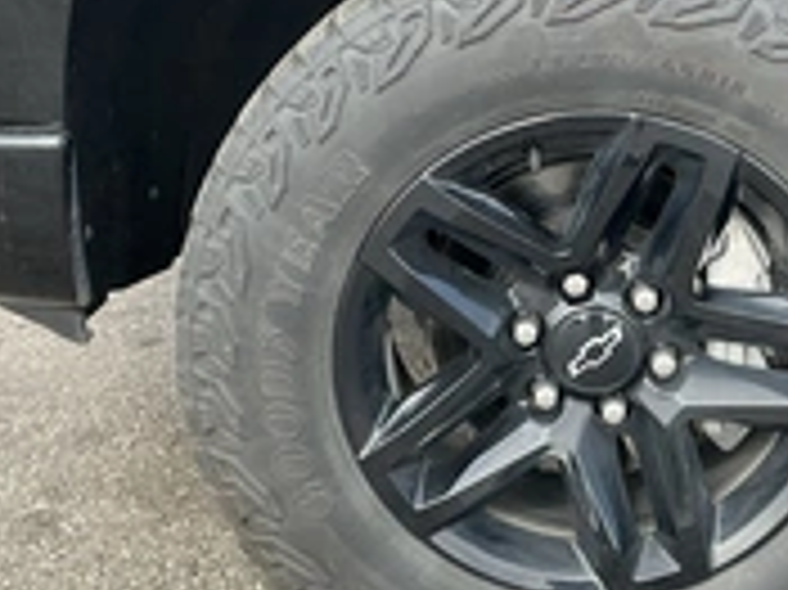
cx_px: 558
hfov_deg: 29.9
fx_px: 1456
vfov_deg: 22.9
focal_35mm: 64
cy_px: 230
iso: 25
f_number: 1.8
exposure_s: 1/310
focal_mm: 3
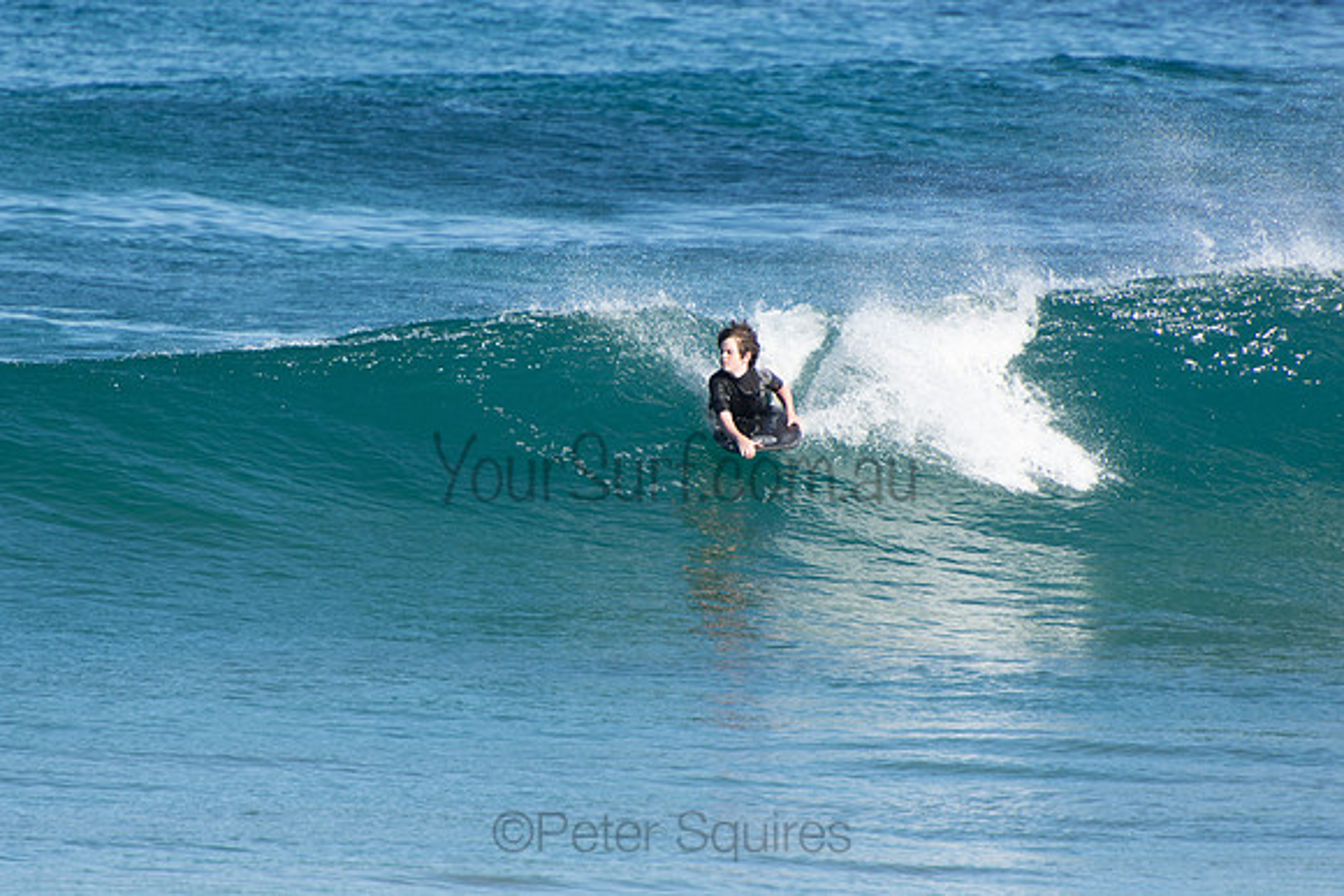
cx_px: 672
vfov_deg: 2.3
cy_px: 448
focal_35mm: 600
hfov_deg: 3.4
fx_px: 22404
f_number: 5.6
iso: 400
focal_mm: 400
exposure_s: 1/1250
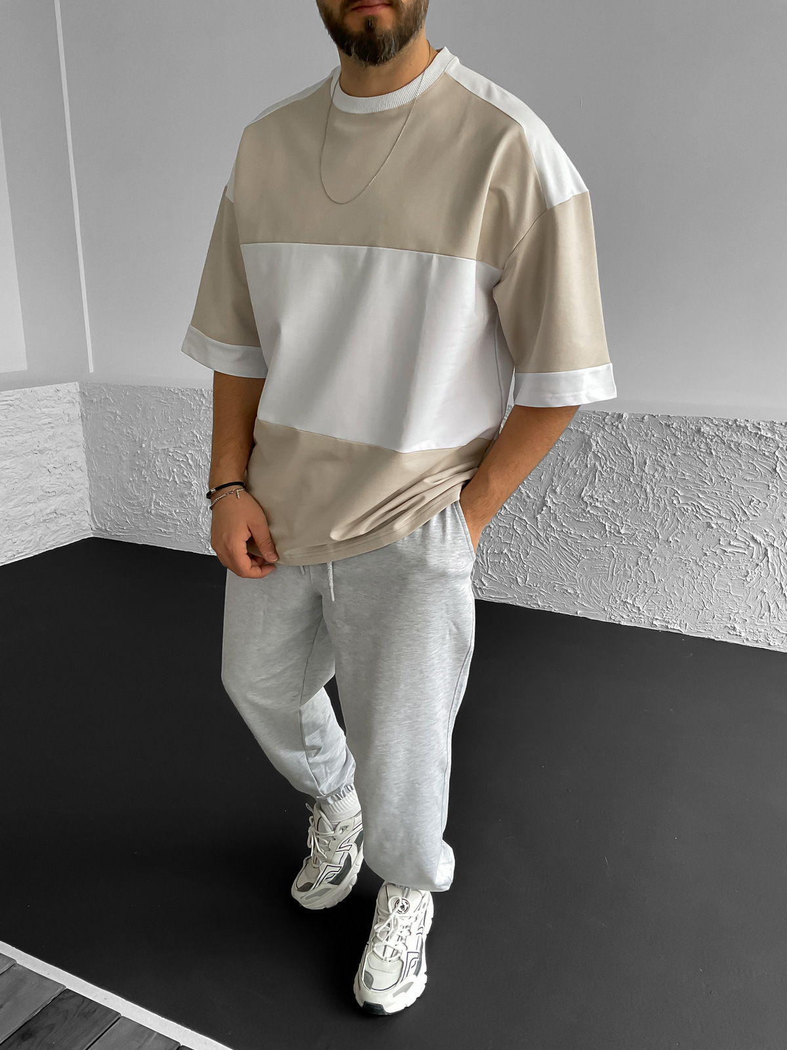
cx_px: 394
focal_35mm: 29
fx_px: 879
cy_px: 525
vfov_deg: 61.7
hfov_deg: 48.2
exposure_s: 1/60
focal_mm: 3
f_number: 1.8
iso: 80
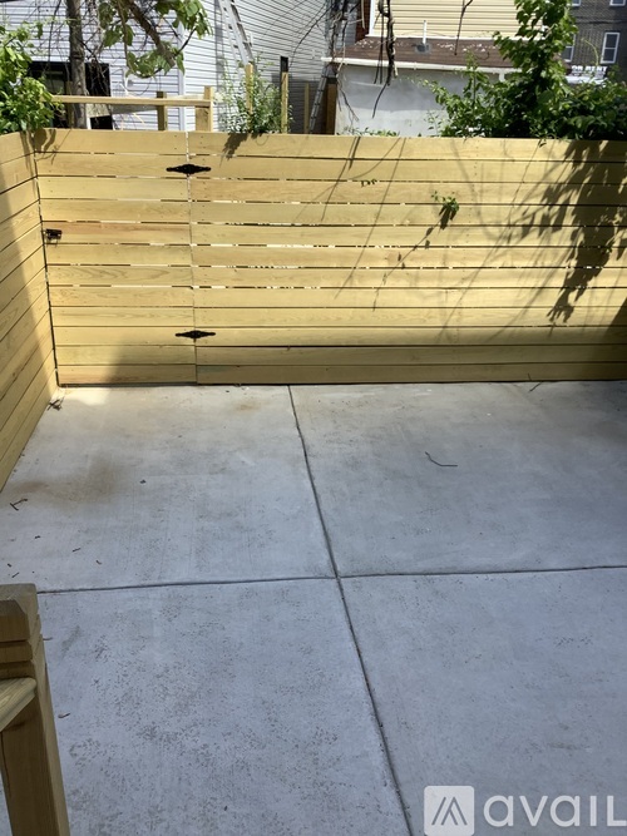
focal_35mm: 31
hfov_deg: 45.4
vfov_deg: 58.4
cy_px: 418
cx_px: 314
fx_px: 749
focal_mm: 3.3
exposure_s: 1/479
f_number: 2.4
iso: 25
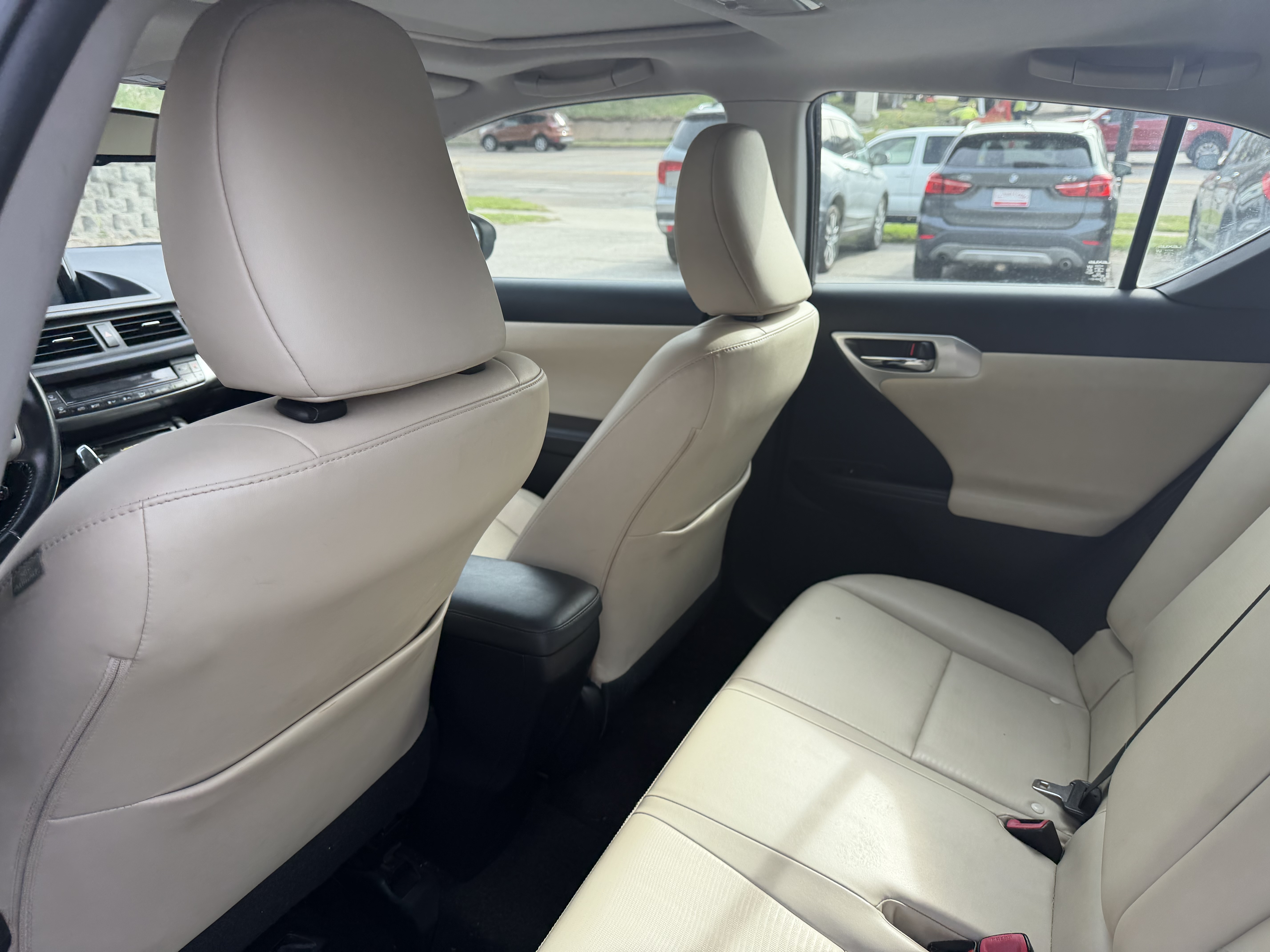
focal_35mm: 24
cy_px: 476
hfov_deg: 71.6
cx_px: 635
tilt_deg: -25.0
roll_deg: +0.6
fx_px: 881
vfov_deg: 56.8
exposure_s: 1/813
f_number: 1.78
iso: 80
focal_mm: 6.76
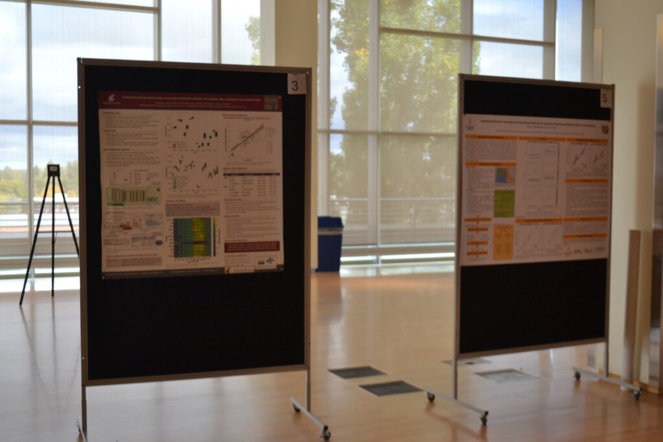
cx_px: 332
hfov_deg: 46.4
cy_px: 221
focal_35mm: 42
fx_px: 774
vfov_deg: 31.9
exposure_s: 1/60
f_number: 4.5
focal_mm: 28
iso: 500
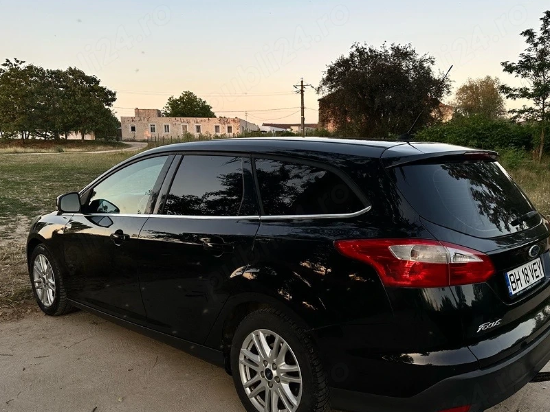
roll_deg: -1.6
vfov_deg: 46.6
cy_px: 243
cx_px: 321
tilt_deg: -8.8
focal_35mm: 30
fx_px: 477
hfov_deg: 59.6
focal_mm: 6.86
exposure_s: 1/462
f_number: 1.78
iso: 80
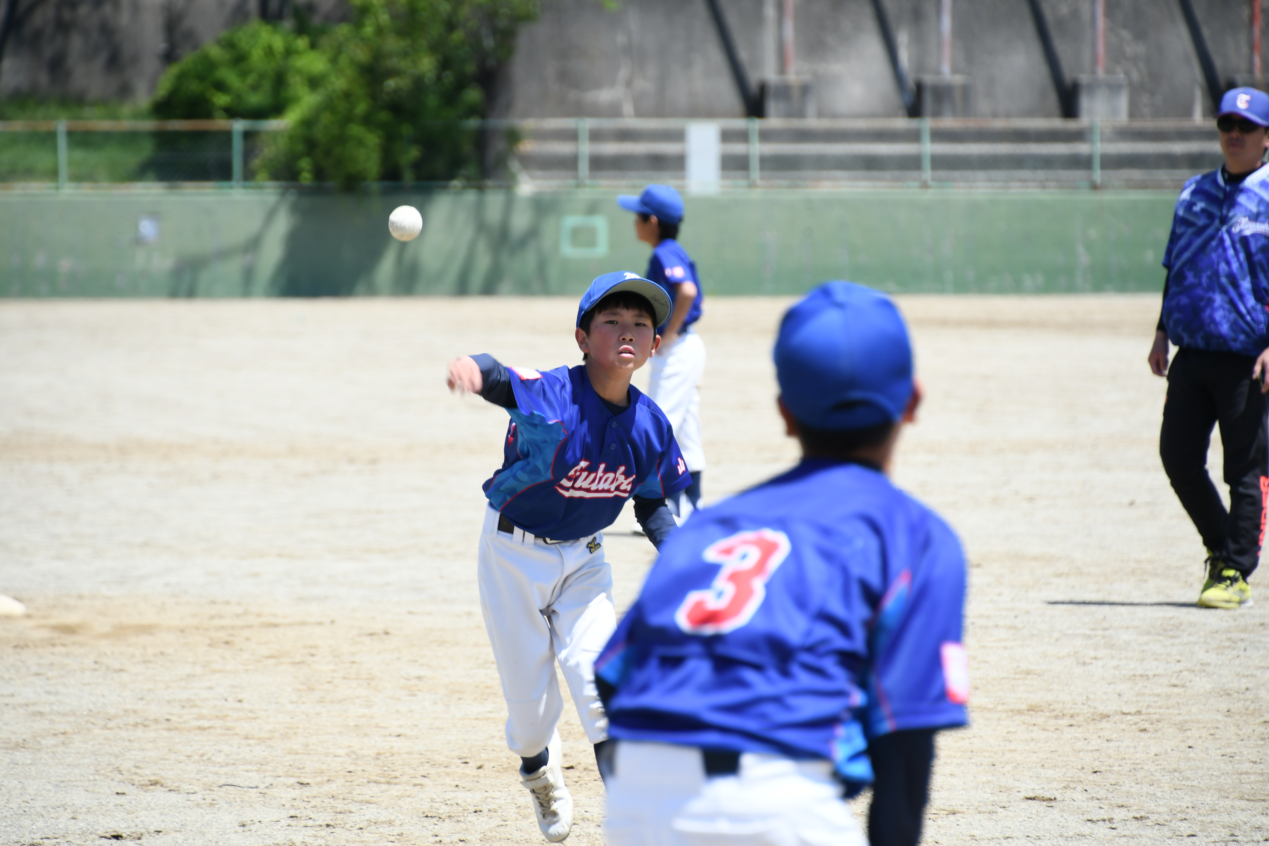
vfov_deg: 4.4
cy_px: 423
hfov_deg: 6.5
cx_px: 634
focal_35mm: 315
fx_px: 11103
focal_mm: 210
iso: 160
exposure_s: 1/400
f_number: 7.1
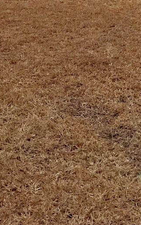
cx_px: 226
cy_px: -56
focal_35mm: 115
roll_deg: -0.5
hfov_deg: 10.9
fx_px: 706
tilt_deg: -2.3
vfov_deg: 17.2
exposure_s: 1/120
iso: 25
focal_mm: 3.99
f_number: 1.8
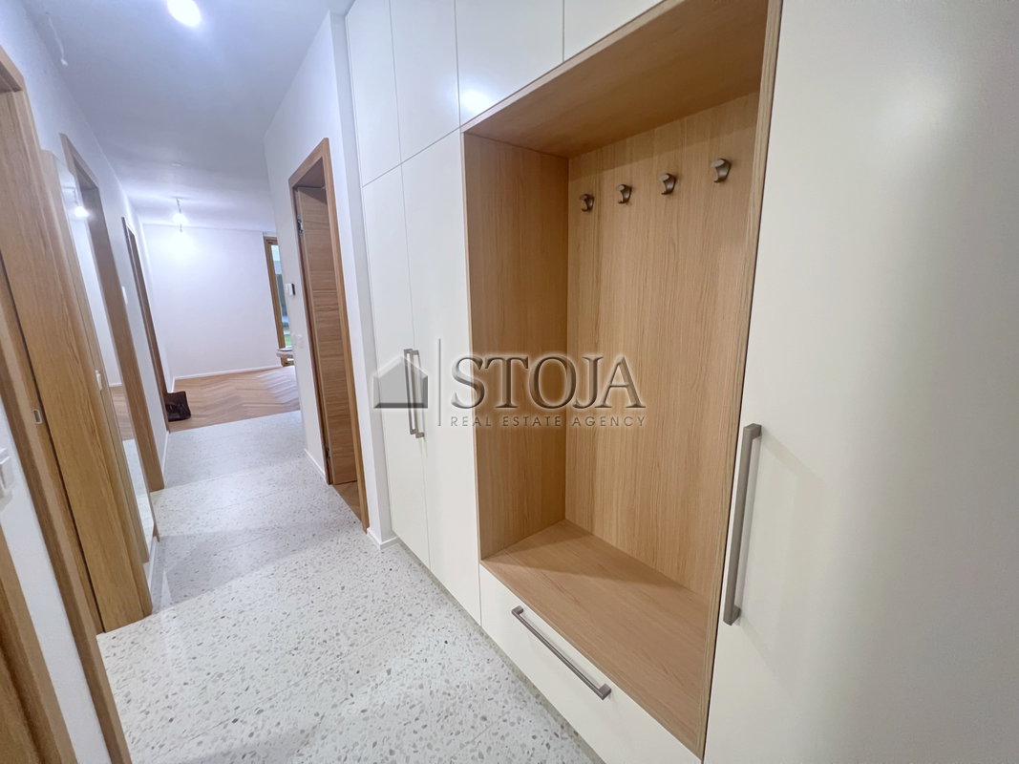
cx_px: 510
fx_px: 383
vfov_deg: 89.9
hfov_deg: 106.2
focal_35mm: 13
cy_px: 382
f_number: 1.8
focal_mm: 1.57
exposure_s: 1/50
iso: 640
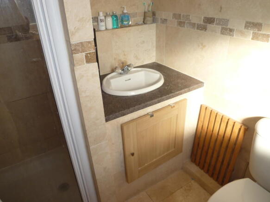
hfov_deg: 69.4
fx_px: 195
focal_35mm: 25
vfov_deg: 54.9
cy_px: 101
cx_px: 135
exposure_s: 1/80
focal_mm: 4.5
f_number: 2.8
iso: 100
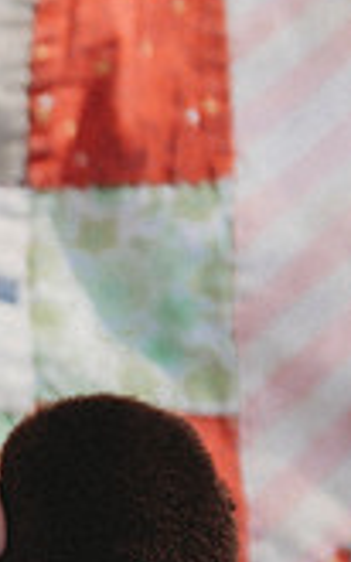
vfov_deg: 10.8
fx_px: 2957
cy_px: 553
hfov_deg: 6.3
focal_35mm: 193
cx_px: -660
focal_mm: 52
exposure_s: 1/250
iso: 100
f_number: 2.8
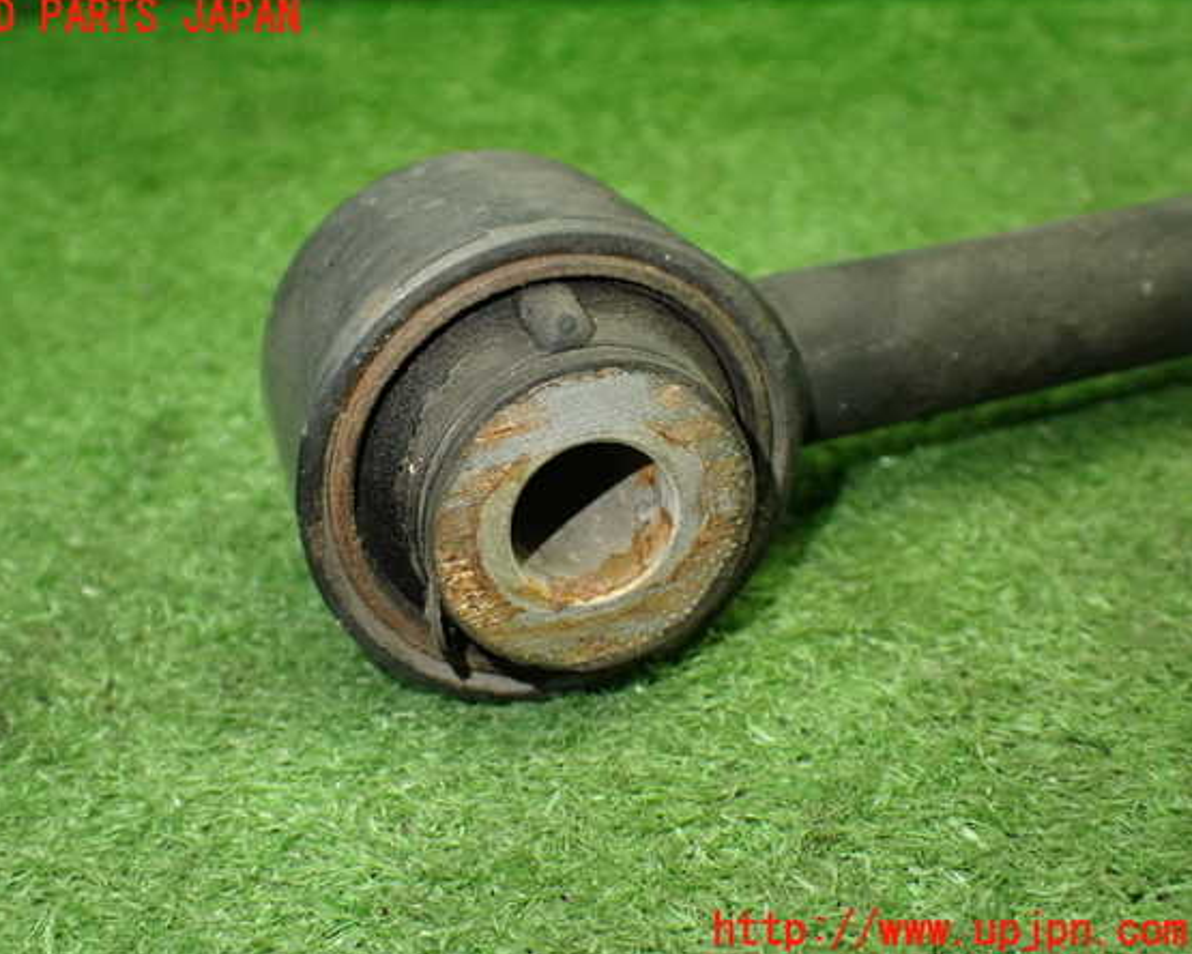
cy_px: 475
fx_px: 1341
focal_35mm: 38
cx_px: 554
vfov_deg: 39.2
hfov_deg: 47.9
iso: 800
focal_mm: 6.37
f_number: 2.5
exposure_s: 1/125
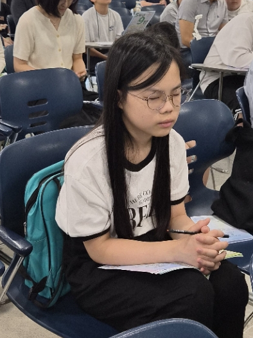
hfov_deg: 26.1
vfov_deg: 34.2
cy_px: 123
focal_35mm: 56
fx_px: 546
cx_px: 144
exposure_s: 1/120
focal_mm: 5.4
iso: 200
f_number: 1.8
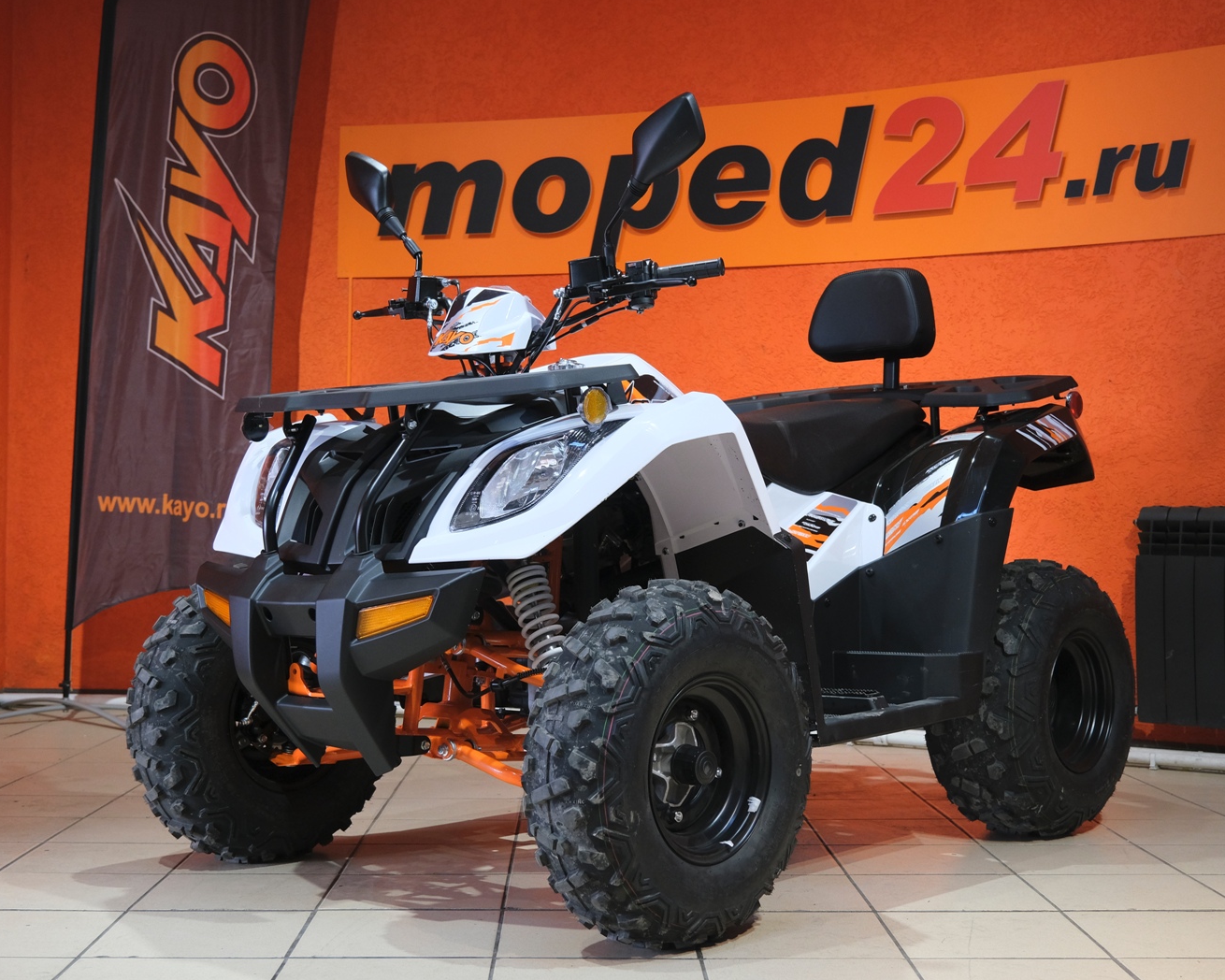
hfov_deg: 39.5
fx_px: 1704
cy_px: 494
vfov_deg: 32.1
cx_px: 616
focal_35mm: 47
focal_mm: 27.5
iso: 1250
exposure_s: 1/100
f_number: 4
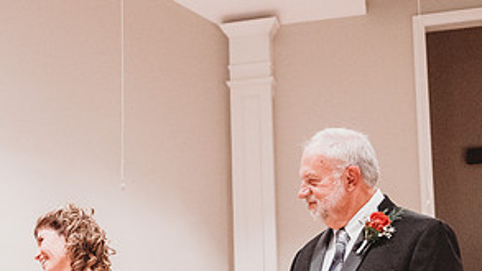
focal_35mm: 83
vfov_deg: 14.3
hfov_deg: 24.8
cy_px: 278
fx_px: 1061
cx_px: 46
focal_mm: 40
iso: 6400
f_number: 4
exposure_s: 1/200
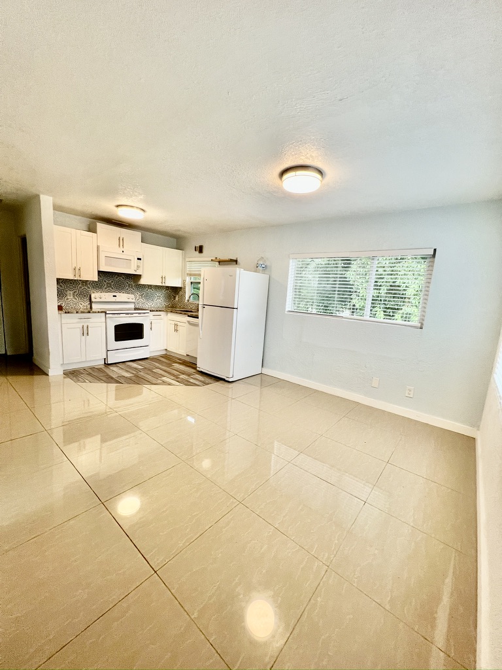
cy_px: 335
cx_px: 251
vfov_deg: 106.2
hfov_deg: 89.9
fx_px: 251
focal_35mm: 13
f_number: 1.8
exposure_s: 1/120
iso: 200
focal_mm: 1.57
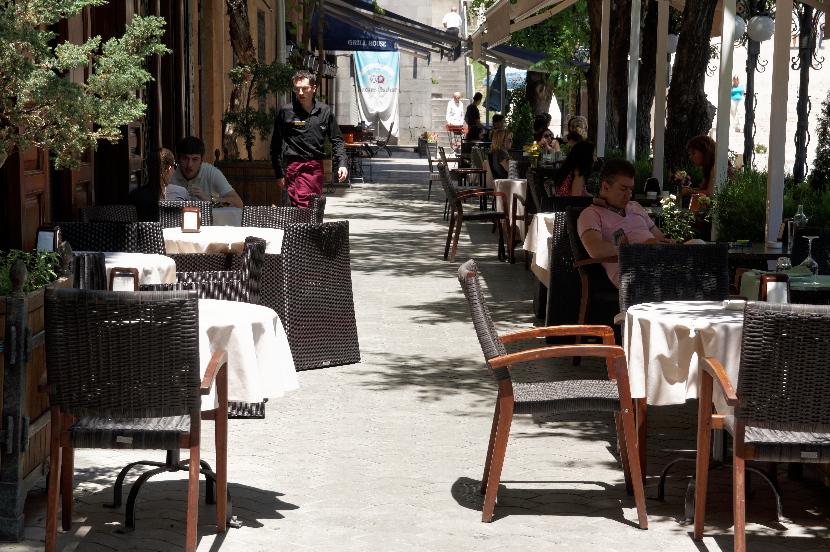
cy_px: 276
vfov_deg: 18.1
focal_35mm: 75
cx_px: 415
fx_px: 1727
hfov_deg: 27.0
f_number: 7.1
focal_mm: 50
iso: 100
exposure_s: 1/160
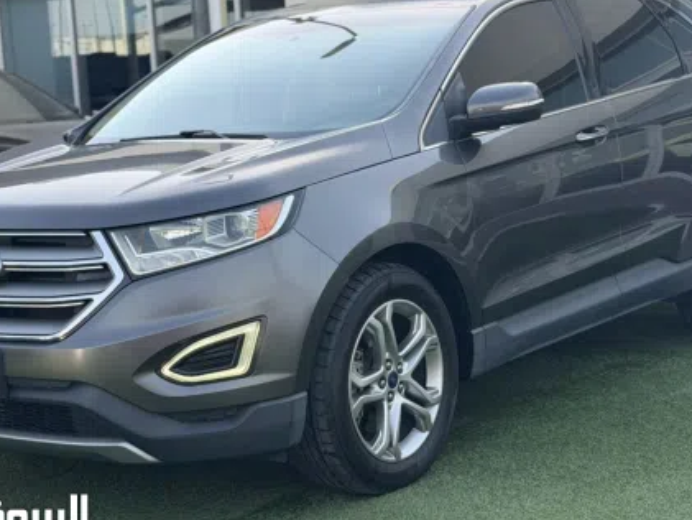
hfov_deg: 26.7
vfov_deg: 20.2
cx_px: 335
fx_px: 1460
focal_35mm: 73
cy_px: 257
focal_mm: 6.76
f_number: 1.78
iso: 64
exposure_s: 1/1027
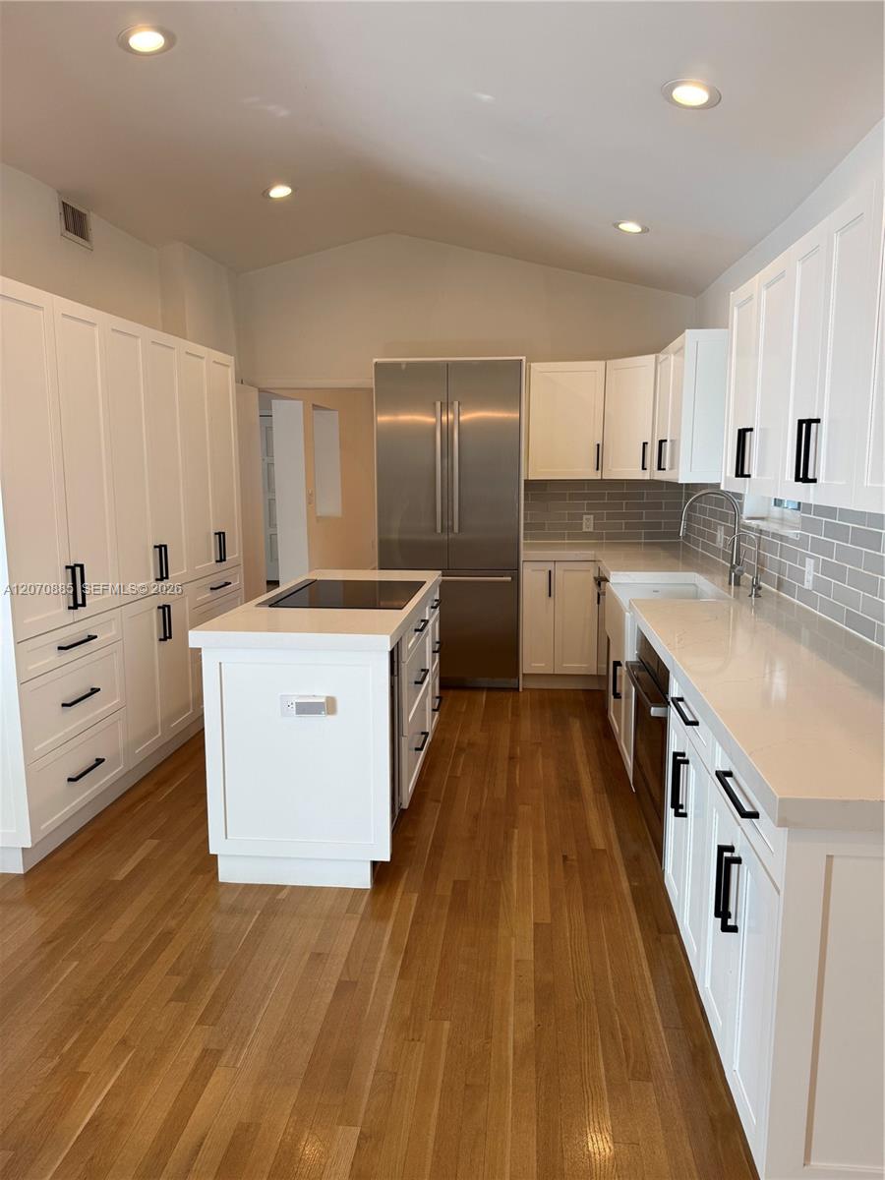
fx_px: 818
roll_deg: -0.1
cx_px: 442
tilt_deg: -8.5
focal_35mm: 24
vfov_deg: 71.6
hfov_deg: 56.8
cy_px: 590
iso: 80
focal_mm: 6.76
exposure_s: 1/120
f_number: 1.78
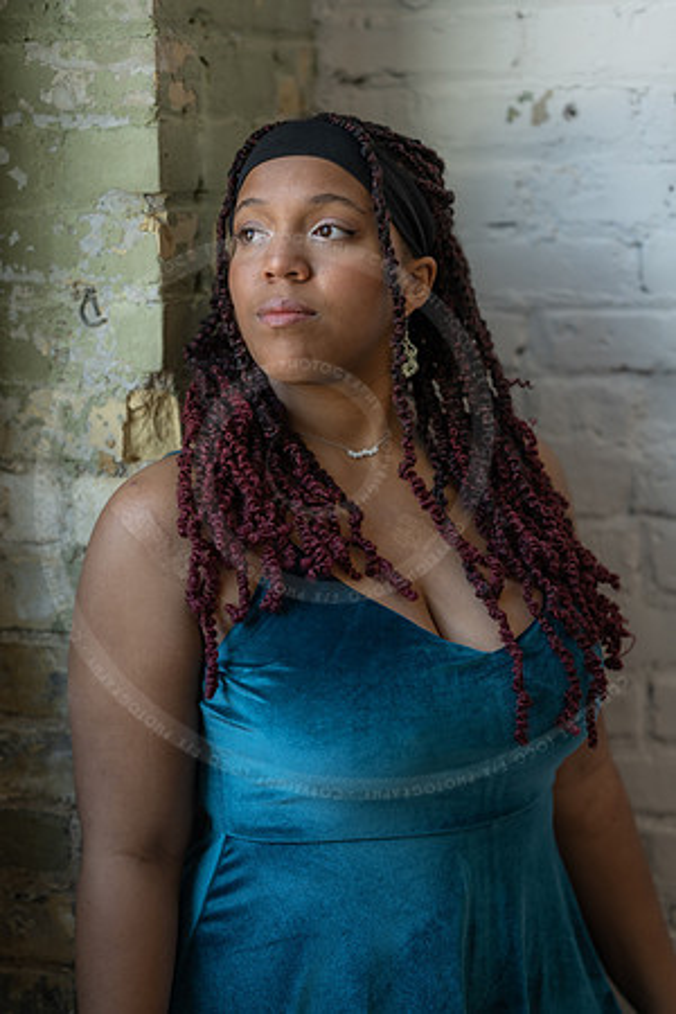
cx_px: 338
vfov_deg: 23.9
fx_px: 2394
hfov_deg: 16.1
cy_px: 507
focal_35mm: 85
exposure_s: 1/160
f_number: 1.8
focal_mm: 85
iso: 200
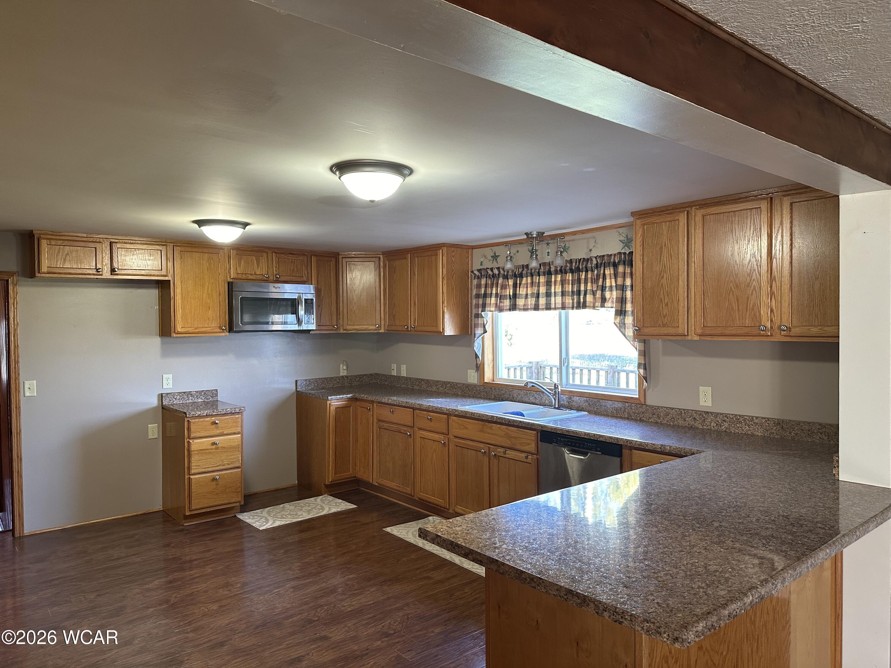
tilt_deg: -0.5
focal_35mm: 24
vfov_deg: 56.8
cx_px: 446
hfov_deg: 71.6
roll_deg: +0.3
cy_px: 334
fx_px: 618
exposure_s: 1/60
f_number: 1.78
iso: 200
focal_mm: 6.86
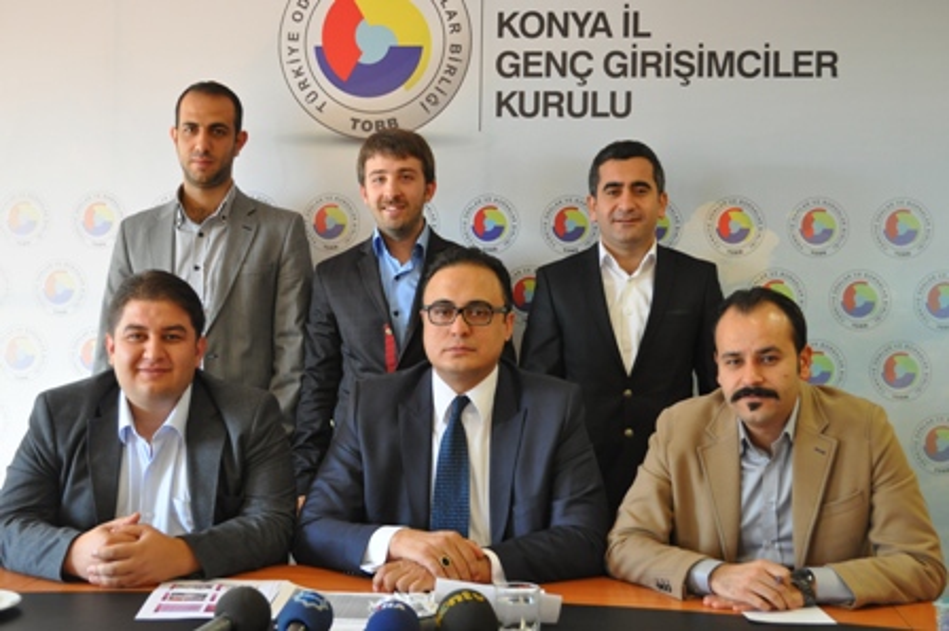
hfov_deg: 41.1
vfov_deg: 28.0
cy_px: 316
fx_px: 1264
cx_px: 474
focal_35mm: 48
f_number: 4.8
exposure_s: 1/50
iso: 800
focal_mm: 32
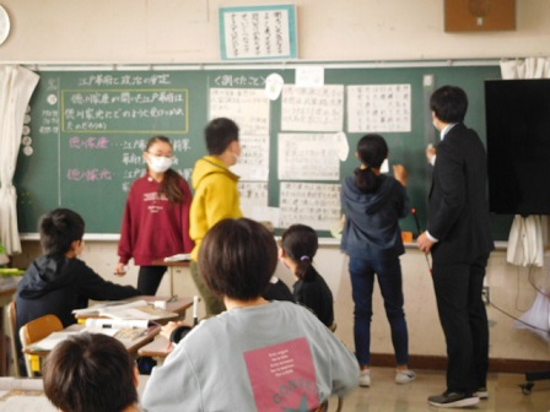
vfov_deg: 21.0
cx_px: 275
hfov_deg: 27.8
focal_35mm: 70
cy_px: 206
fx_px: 1112
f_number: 4.5
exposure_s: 1/25
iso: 400
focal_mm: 12.5
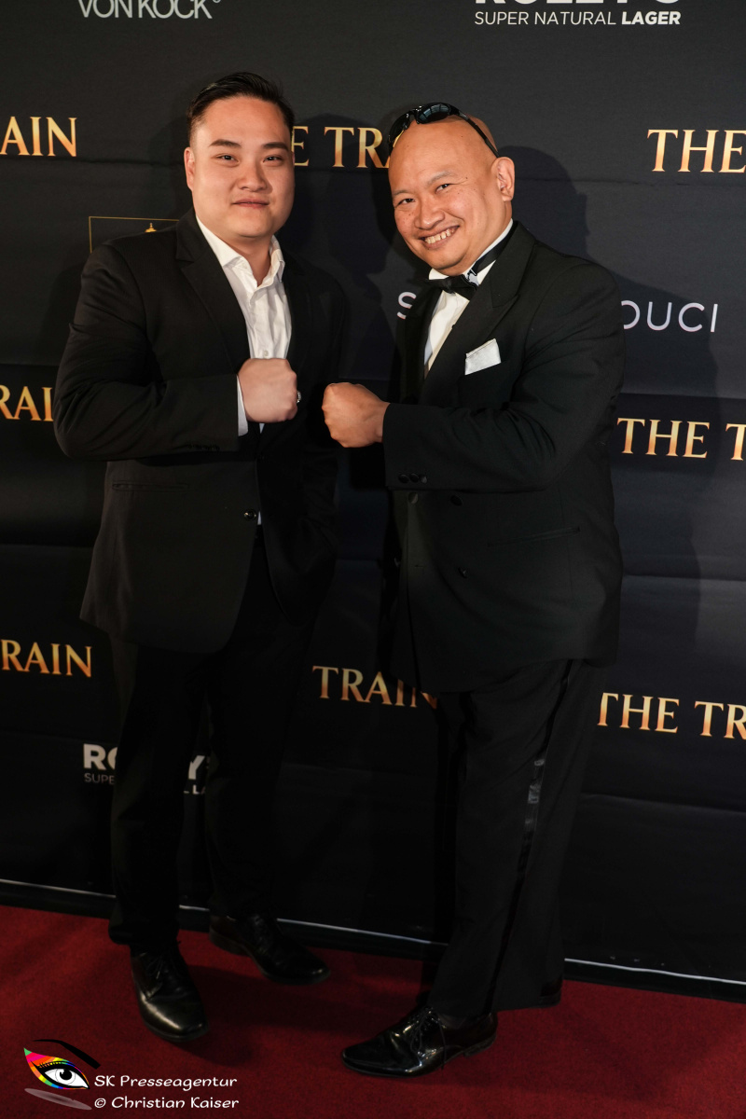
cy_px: 560
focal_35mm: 34
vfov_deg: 55.8
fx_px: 1057
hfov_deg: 38.9
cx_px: 373
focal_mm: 34
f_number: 5
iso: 400
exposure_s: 1/60
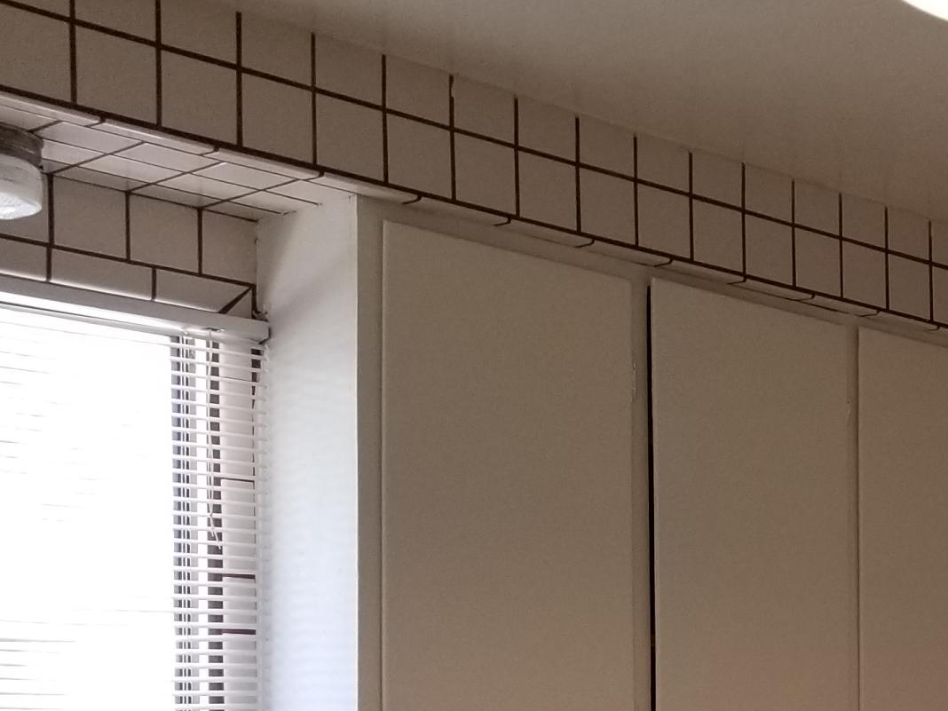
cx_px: 1260
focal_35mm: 73
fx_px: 1999
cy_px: 905
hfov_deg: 23.3
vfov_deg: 18.8
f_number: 1.7
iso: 125
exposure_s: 1/60
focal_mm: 4.3
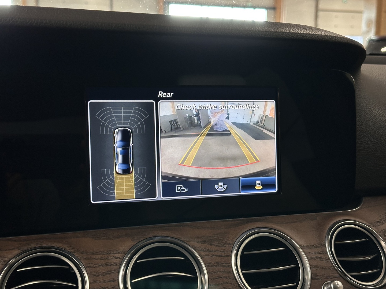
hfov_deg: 39.7
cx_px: 193
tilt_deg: -8.4
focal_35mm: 48
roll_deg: -1.0
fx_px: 535
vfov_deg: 30.3
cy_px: 144
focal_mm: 6.86
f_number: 1.78
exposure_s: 1/53
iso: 80
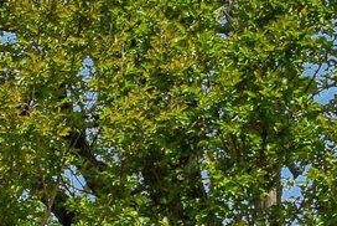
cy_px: 280
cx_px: -731
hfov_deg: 7.9
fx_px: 2043
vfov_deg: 6.3
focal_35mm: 218
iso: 400
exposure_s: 1/2000
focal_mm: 29
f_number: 8
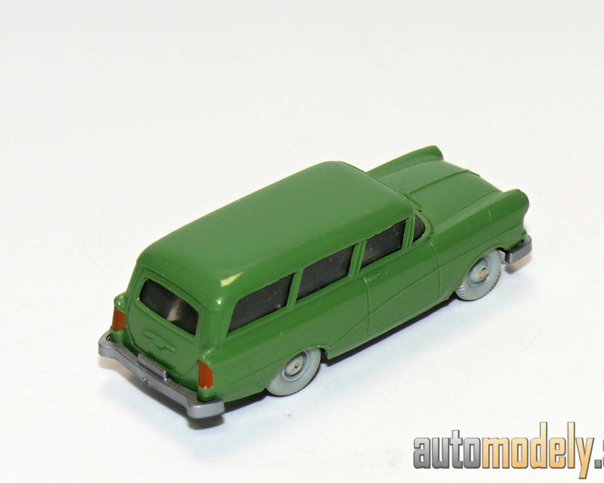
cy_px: 242
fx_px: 2503
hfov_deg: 13.8
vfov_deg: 11.0
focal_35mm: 140
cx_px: 320
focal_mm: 16
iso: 100
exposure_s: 1/30
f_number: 4
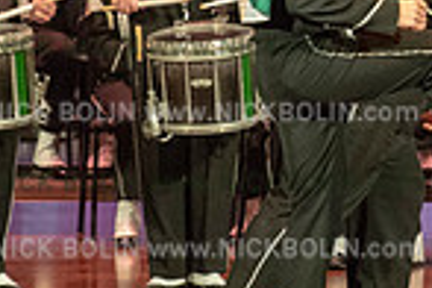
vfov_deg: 1.8
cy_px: -24
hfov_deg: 2.7
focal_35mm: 769
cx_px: 655
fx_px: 9227
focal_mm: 195
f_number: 5.6
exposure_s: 1/200
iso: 8000
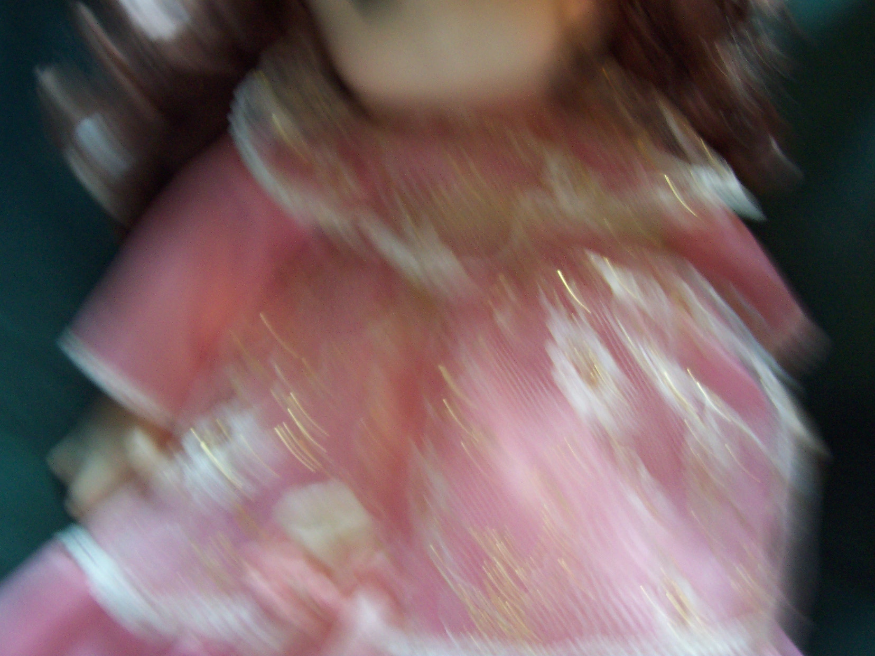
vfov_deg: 38.7
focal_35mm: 37
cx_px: 438
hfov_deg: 50.1
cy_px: 328
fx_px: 935
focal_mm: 5.6
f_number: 2.8
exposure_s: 1/10
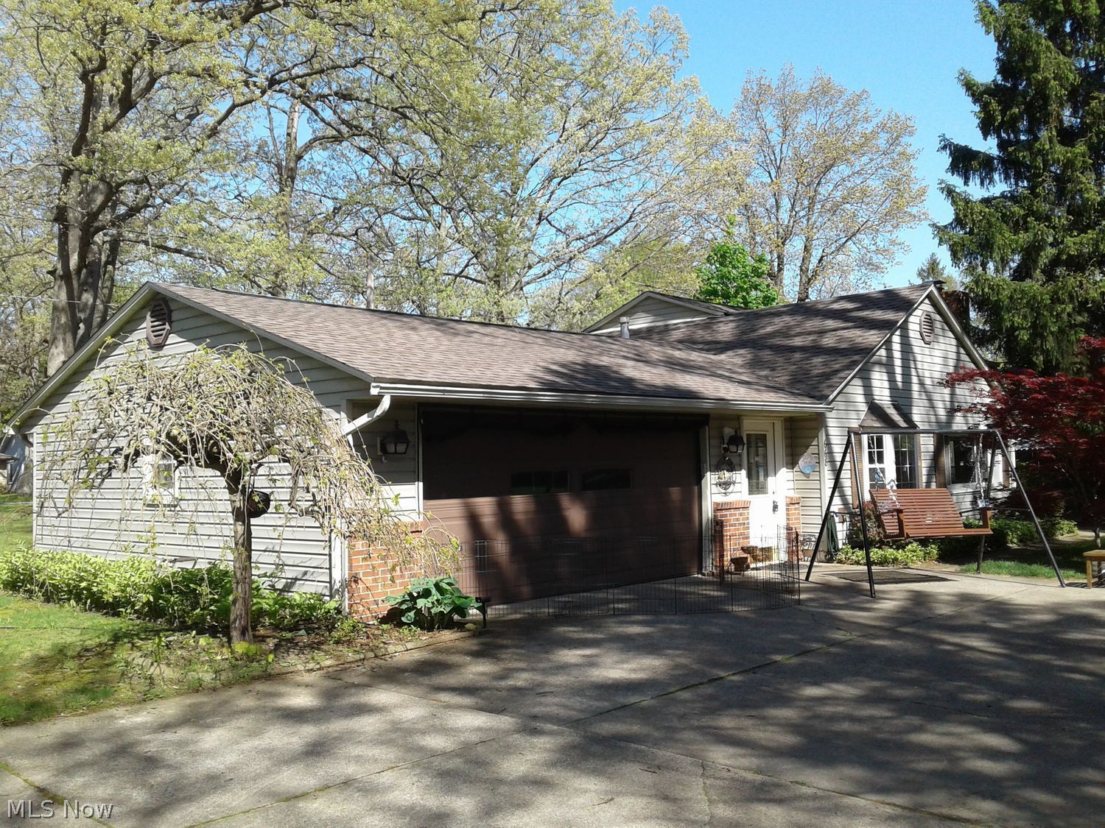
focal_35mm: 33
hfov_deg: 55.4
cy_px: 414
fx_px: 1053
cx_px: 552
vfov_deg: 42.9
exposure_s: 1/798
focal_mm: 3.3
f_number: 2.2
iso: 50
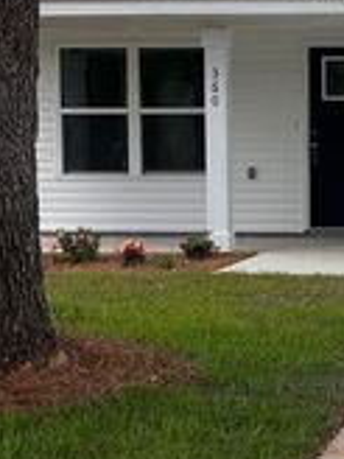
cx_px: 464
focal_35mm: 106
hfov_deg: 13.4
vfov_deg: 18.5
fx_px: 1405
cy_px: 220
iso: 50
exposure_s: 1/2463
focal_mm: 5.1
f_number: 1.6
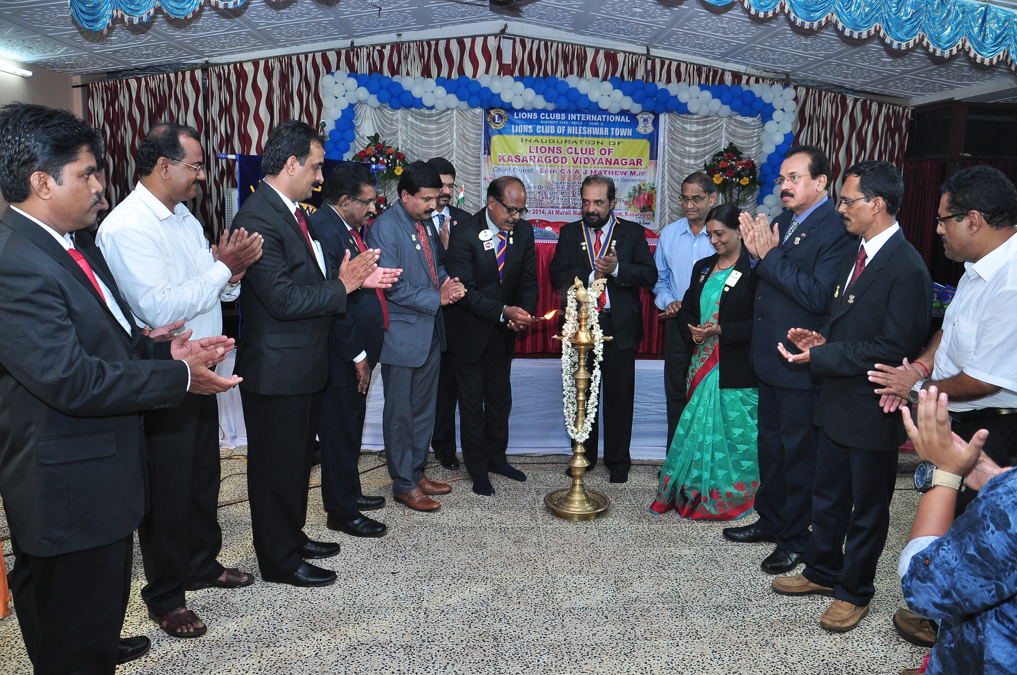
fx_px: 762
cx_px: 508
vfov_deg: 47.8
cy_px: 338
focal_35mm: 27
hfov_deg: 67.4
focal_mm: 18
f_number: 5.6
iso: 400
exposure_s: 1/80
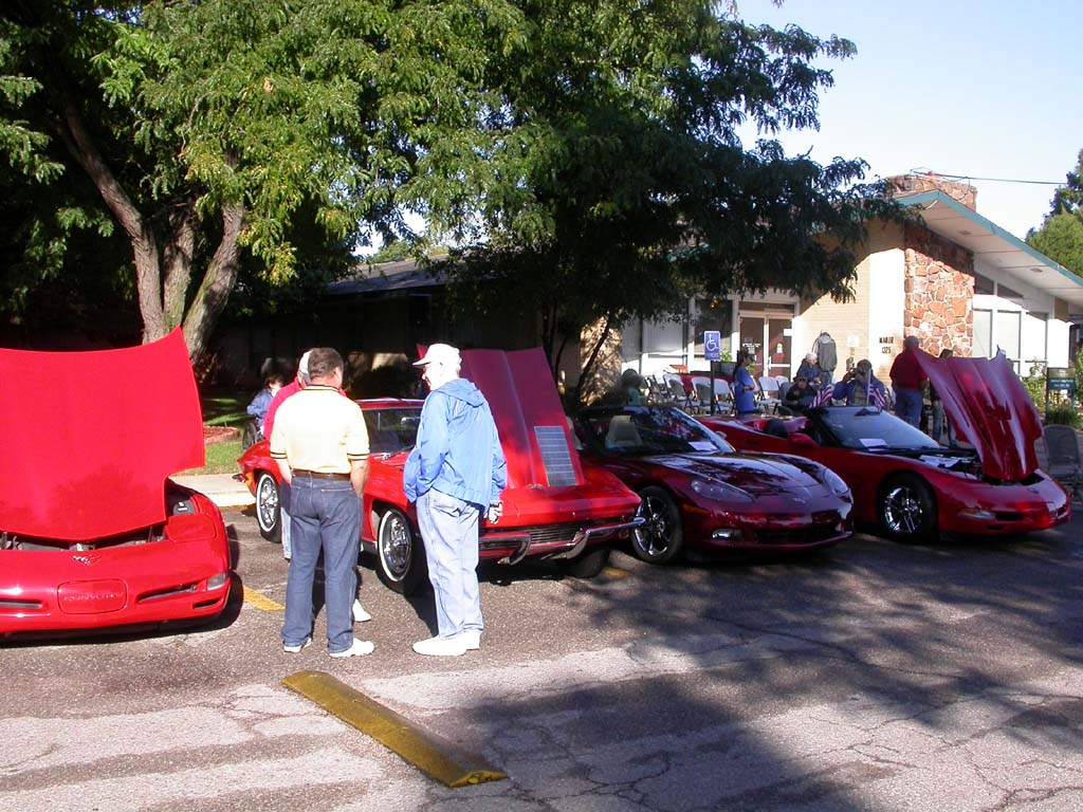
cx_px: 542
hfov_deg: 49.0
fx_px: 1189
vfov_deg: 37.7
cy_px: 406
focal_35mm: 38
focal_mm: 7.85
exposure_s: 1/212
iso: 100
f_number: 6
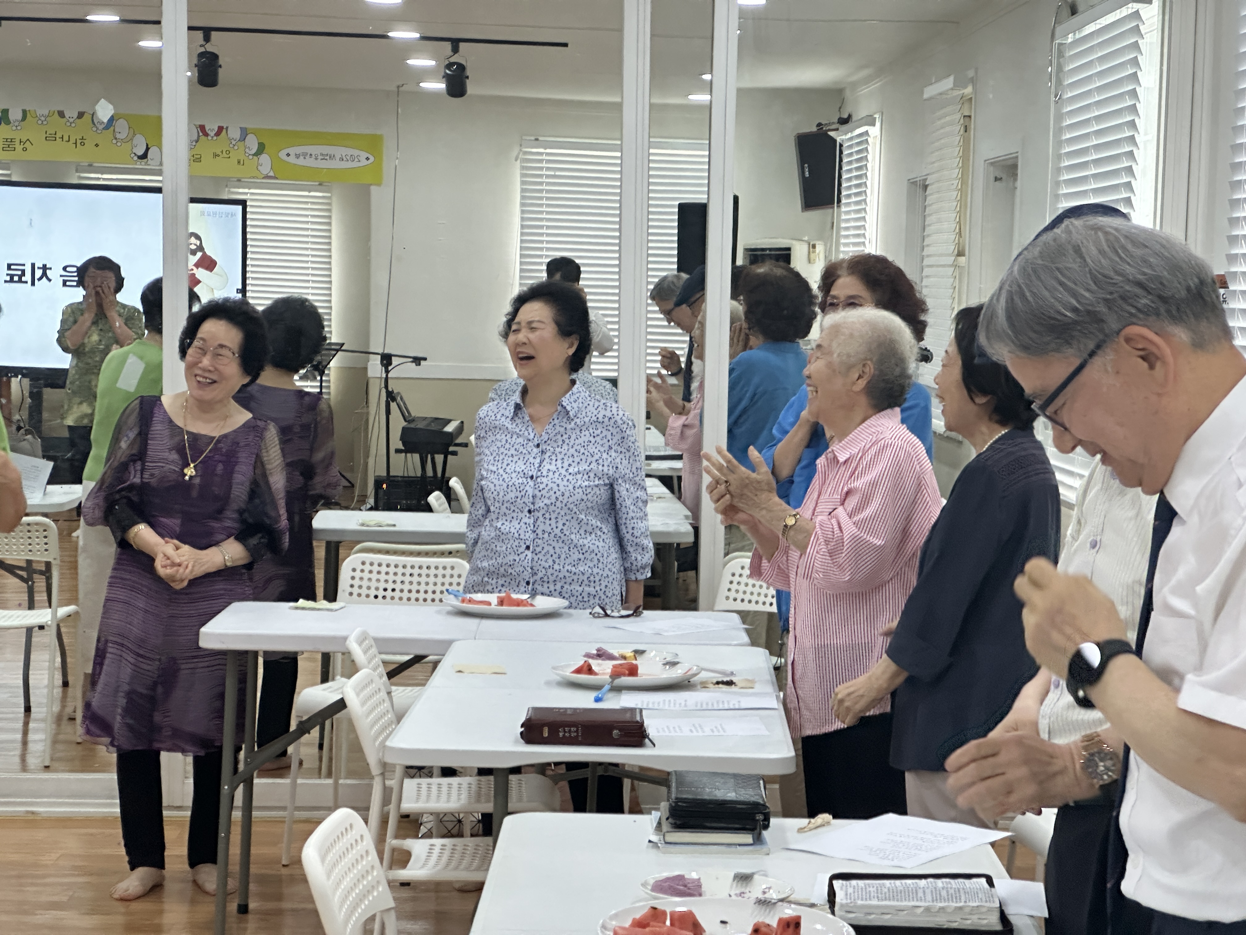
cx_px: 623
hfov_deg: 25.3
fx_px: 2772
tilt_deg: -3.2
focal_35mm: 77
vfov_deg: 19.1
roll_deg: -1.1
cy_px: 468
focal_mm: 9
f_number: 2.8
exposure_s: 1/60
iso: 160
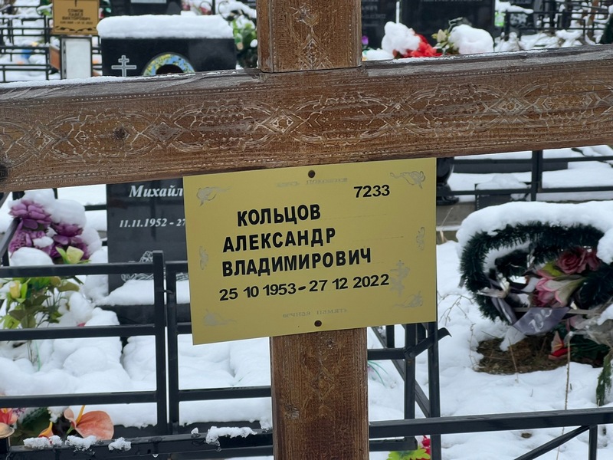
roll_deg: +0.5
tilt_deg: -11.5
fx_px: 1364
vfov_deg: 19.1
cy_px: 230
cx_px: 306
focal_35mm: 77
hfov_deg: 25.3
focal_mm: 9
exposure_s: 1/99
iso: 50
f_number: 2.8
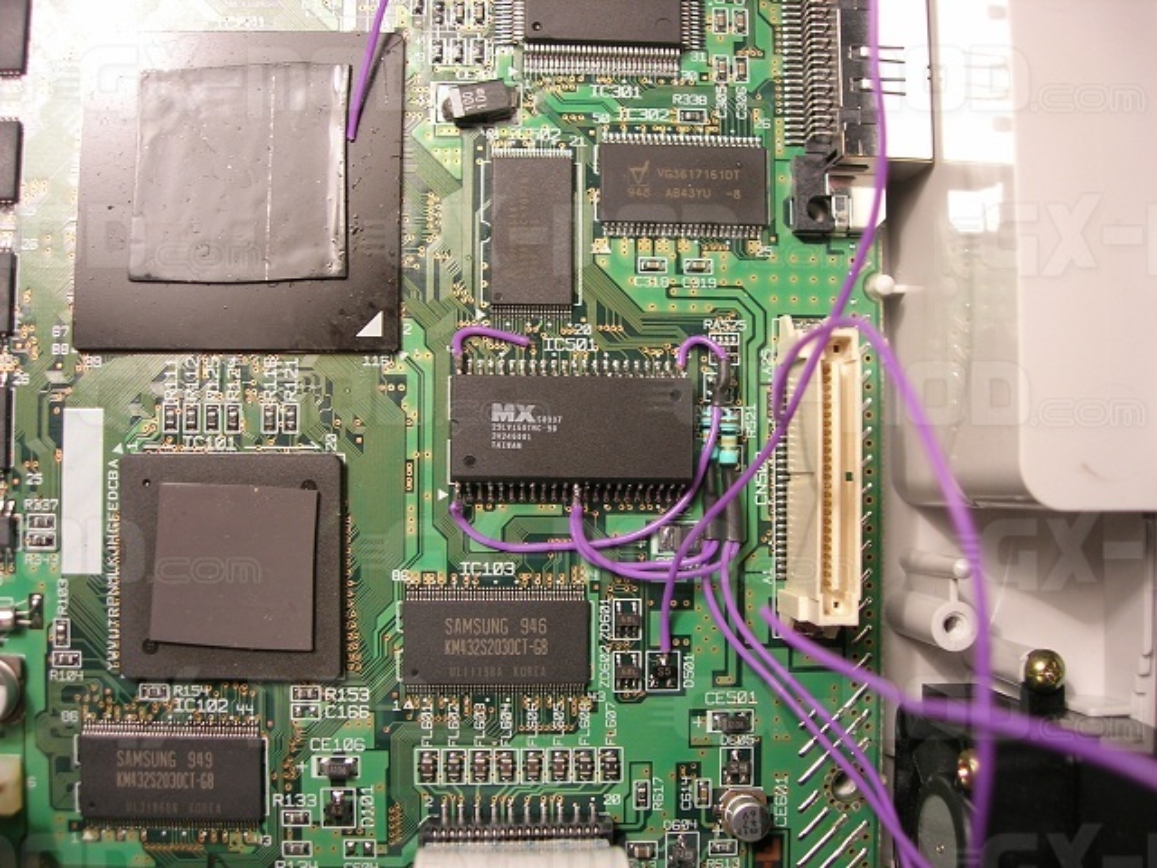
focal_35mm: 38
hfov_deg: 49.0
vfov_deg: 37.7
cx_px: 578
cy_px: 434
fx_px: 1270
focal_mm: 7.8
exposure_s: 1/22.7
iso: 64
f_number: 2.8
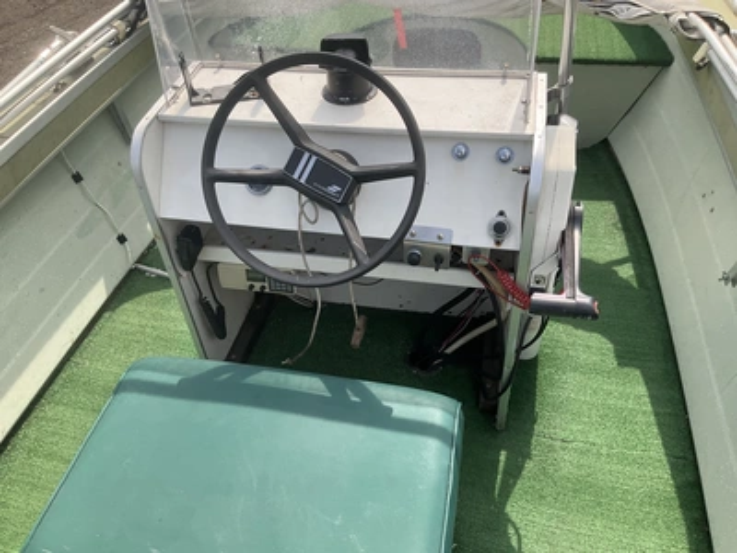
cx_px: 368
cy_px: 276
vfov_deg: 48.2
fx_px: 617
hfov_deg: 61.7
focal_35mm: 29
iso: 25
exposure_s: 1/1055
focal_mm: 3
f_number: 1.8
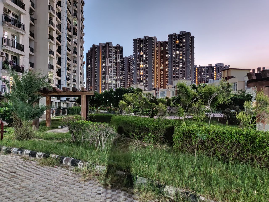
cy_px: 101
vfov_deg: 51.4
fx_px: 210
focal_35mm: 27
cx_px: 134
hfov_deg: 65.3
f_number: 1.65
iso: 2500
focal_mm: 4.75
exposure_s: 1/14
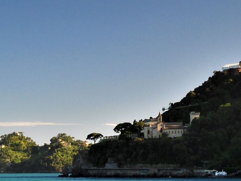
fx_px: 794
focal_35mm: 114
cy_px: 148
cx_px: 70
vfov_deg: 12.9
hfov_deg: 17.2
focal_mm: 28
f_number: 9
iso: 400
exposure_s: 1/160
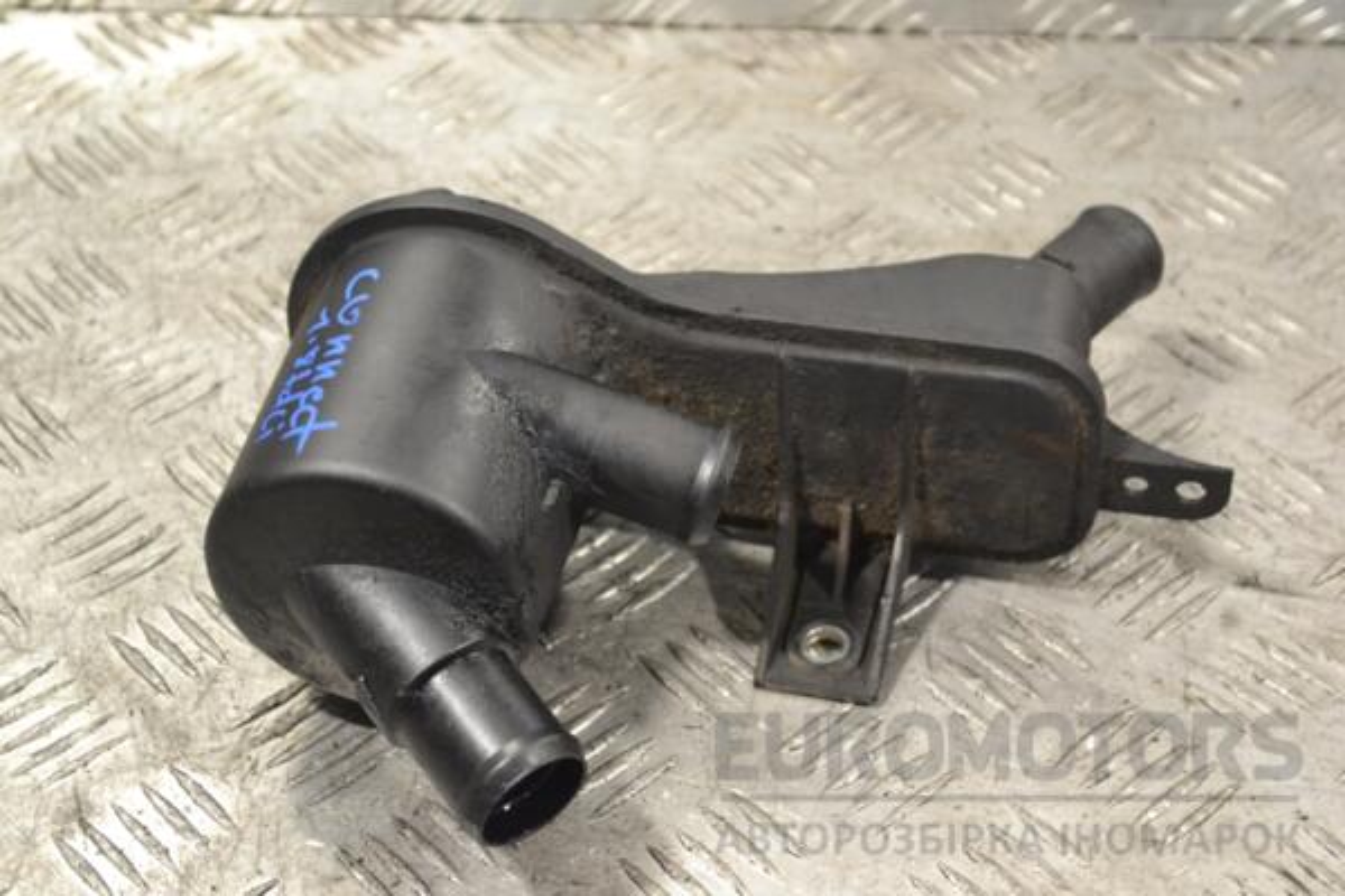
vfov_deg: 18.2
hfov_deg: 27.0
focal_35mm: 75
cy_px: 448
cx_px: 672
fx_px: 2802
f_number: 6.3
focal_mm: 50
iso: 3200
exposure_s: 1/160
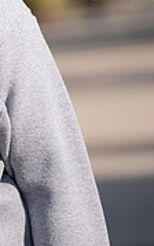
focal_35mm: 660
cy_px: 20
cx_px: -170
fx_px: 4428
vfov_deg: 3.2
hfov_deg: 2.0
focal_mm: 200
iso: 250
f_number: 4.5
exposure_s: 1/800
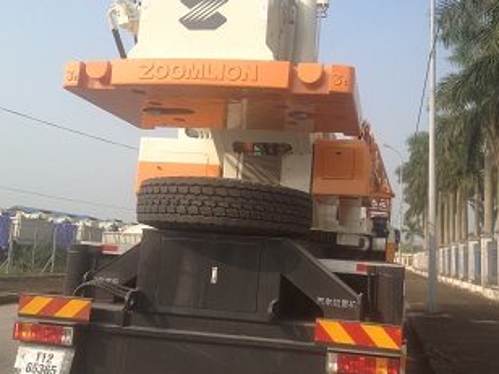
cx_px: 289
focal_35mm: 43
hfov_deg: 43.7
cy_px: 178
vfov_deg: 33.6
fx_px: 620
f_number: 2.4
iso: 50
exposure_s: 1/1151
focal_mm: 4.28
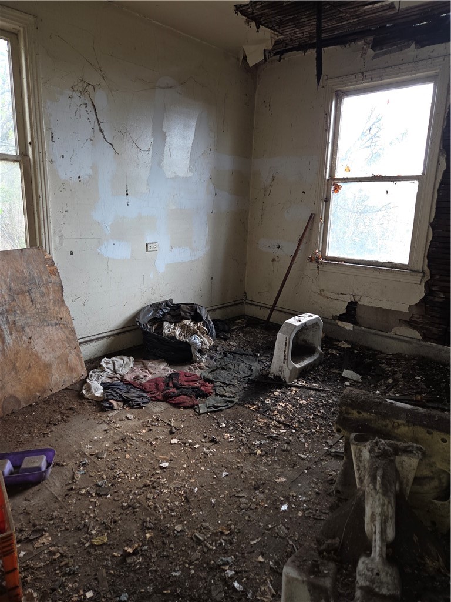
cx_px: 226
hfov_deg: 58.9
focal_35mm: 23
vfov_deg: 73.9
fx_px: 400
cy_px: 301
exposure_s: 1/60
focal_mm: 5.4
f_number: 1.8
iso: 50
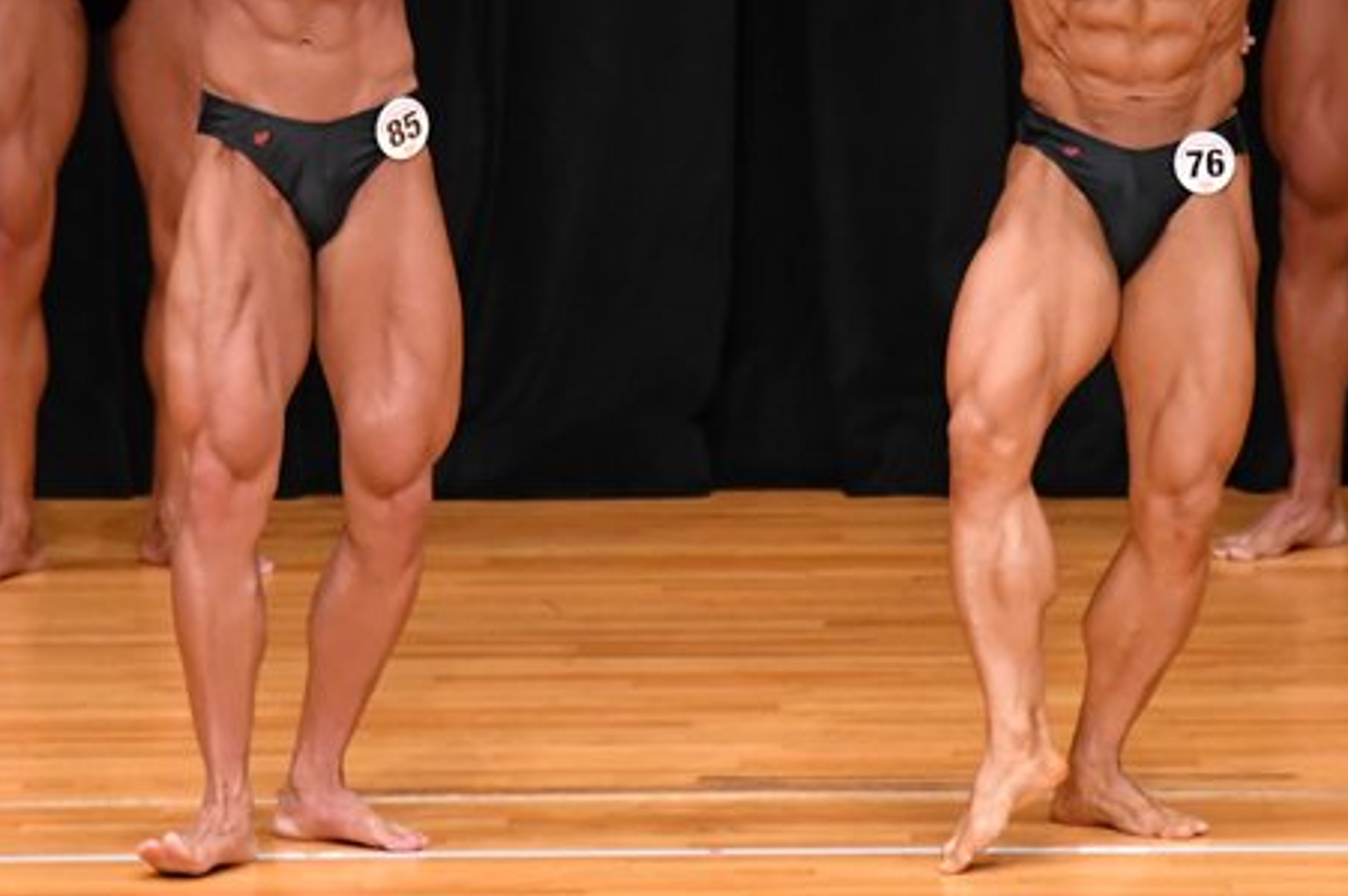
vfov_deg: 2.7
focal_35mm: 517
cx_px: 601
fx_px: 19337
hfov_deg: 4.0
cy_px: 171
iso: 4000
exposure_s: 1/400
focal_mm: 200
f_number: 5.6
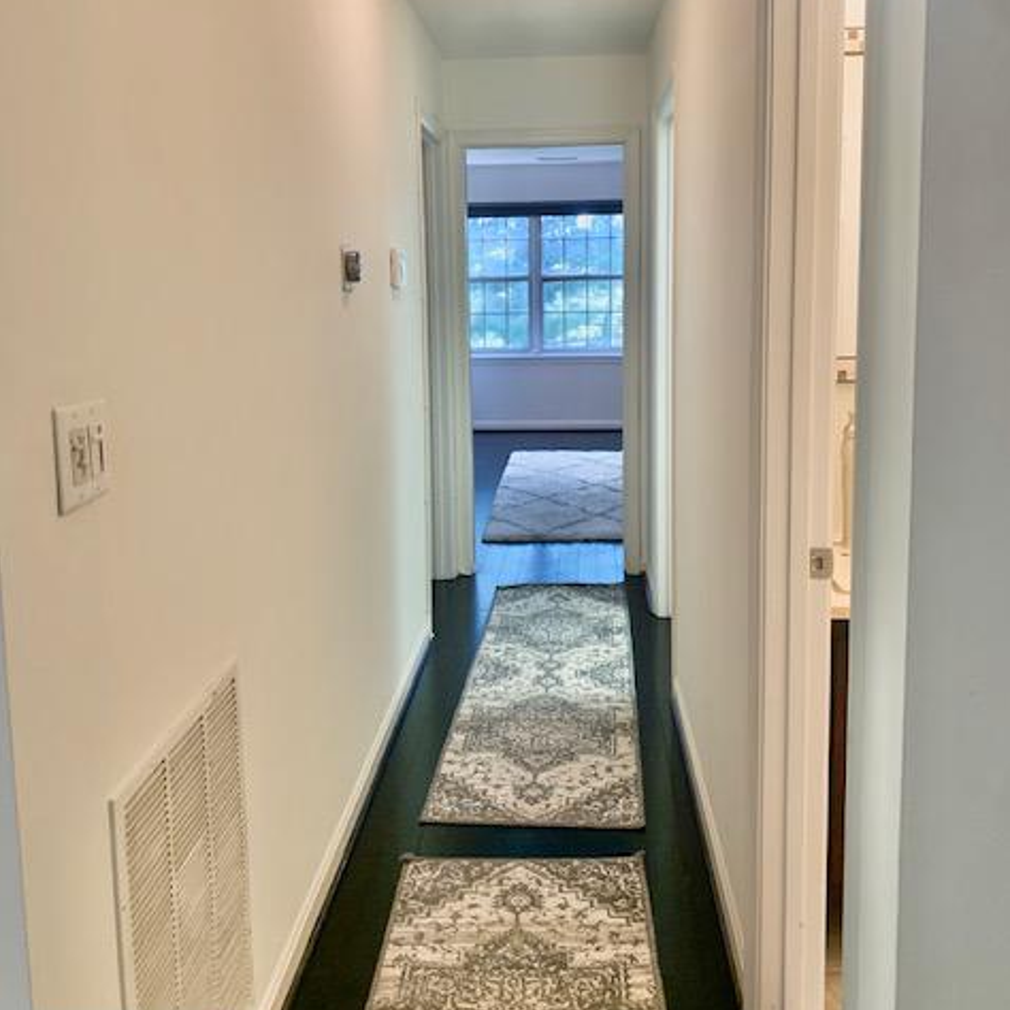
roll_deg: +0.7
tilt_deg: -5.8
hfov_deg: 52.5
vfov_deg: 52.3
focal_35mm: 31
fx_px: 1023
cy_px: 420
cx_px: 509
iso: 160
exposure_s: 1/60
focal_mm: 4.25
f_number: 1.8
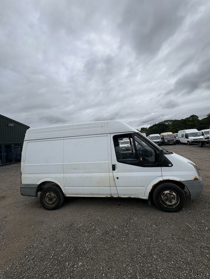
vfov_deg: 102.1
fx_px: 113
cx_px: 105
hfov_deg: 85.7
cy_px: 140
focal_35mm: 14
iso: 50
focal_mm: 2.22
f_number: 2.2
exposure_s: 1/2874
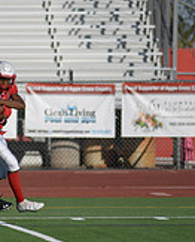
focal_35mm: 634
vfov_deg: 3.0
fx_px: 4561
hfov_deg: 2.4
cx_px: 3
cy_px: 128
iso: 100
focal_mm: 190
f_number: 2.8
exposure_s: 1/5000
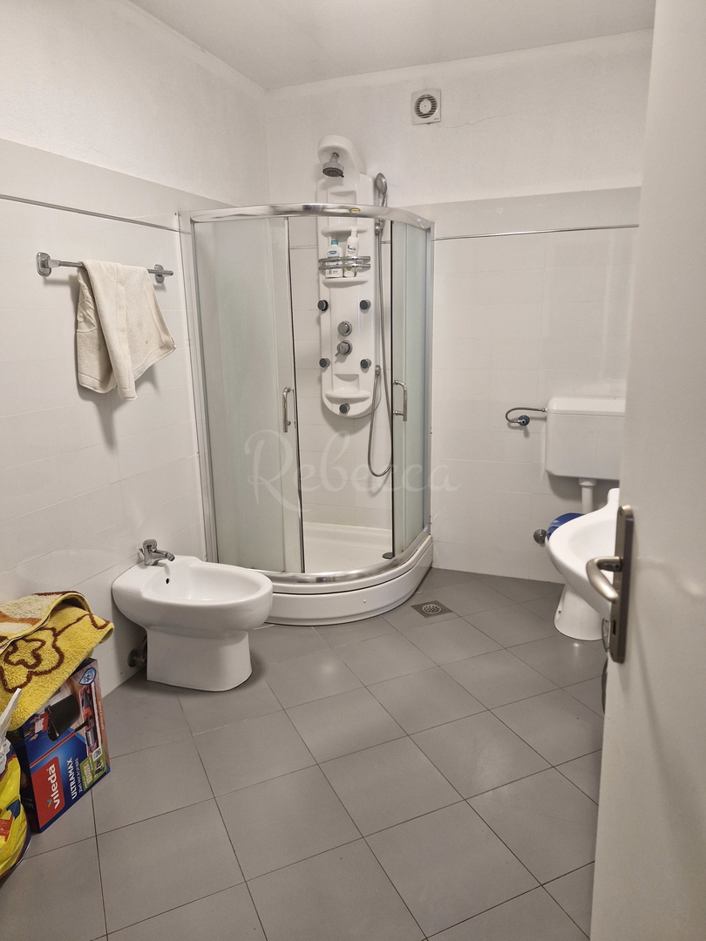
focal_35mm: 23
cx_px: 353
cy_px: 470
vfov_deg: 73.9
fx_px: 625
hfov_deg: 58.9
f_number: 1.8
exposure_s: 1/100
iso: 200
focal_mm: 5.54
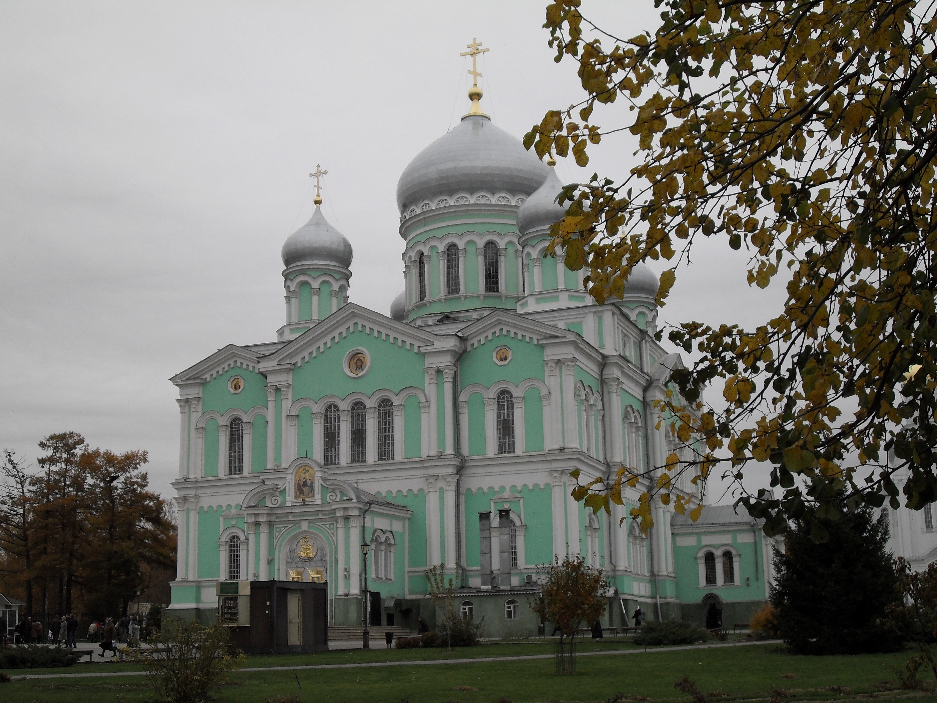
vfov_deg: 29.1
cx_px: 468
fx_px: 1353
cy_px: 352
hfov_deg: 38.2
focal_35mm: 50
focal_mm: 8.8
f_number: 3.3
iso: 100
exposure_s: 1/350
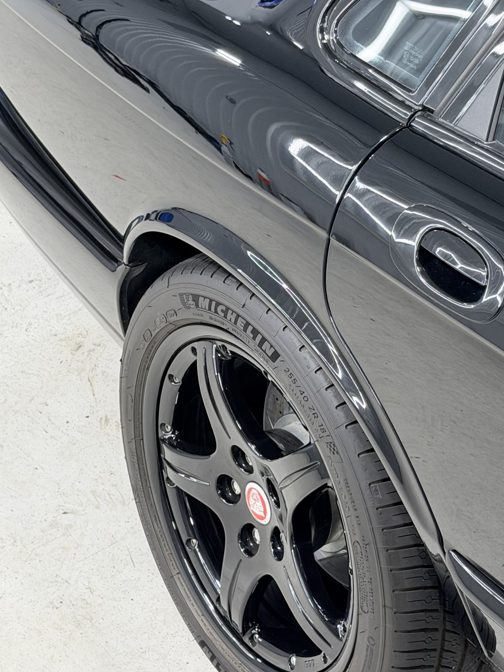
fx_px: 1747
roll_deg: +0.4
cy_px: 311
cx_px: 268
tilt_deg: -29.1
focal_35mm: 90
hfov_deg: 16.4
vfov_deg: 21.8
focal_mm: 6.76
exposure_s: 1/120
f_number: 1.78
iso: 80
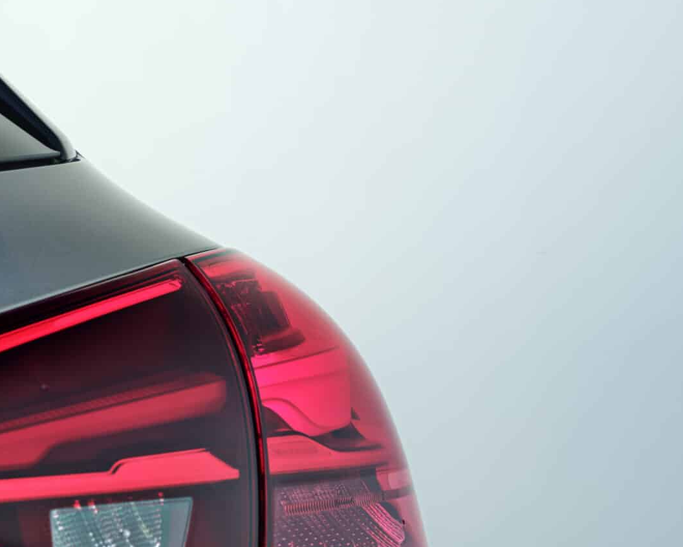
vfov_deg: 17.3
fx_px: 1799
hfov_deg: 21.2
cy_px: 221
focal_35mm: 89
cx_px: 112
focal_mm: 59.8
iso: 200
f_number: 14
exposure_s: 1/30
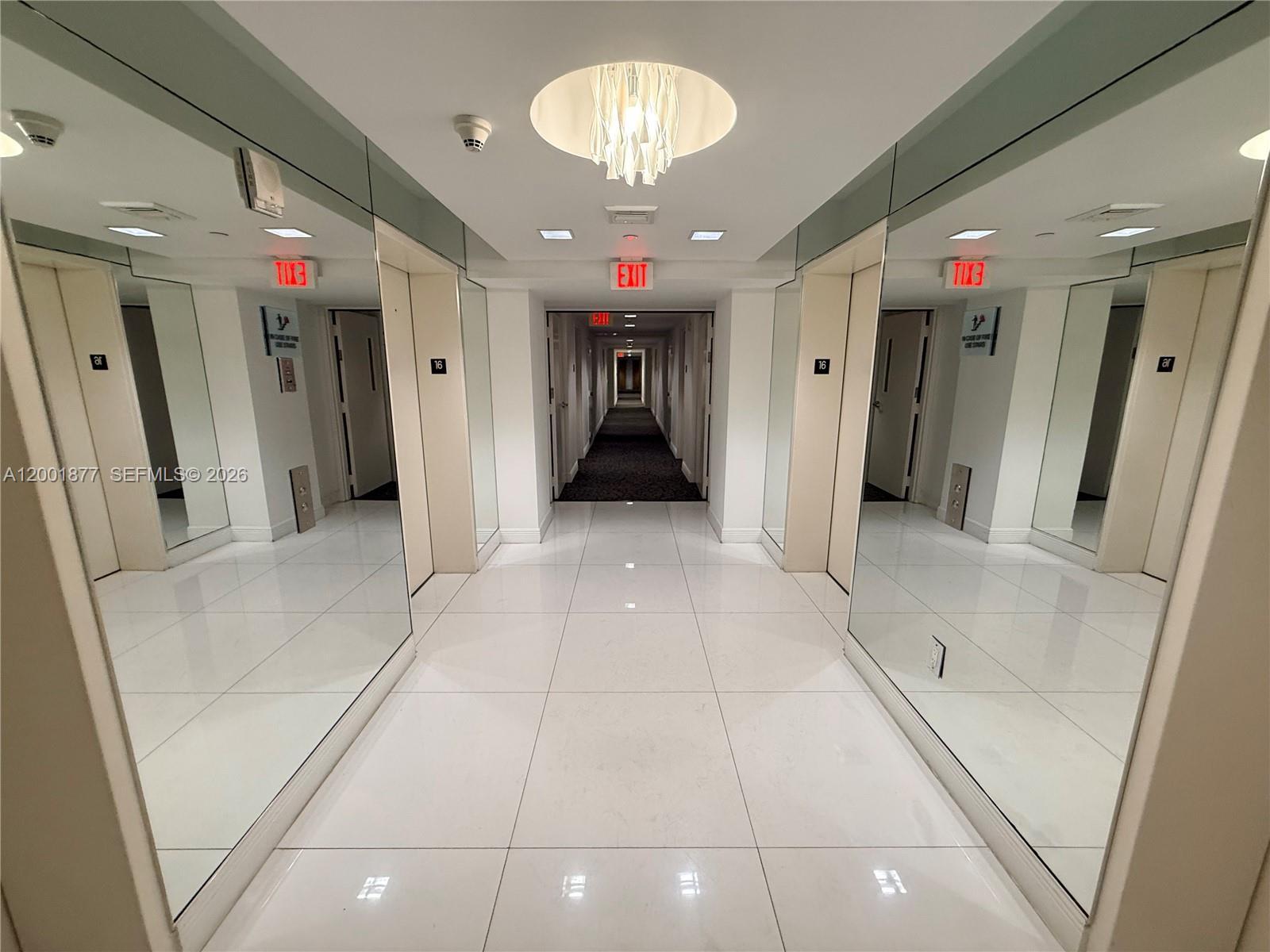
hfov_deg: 102.1
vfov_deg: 85.7
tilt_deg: -10.4
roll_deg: +0.7
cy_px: 476
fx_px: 514
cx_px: 635
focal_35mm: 14
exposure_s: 1/60
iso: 200
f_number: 2.2
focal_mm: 2.22
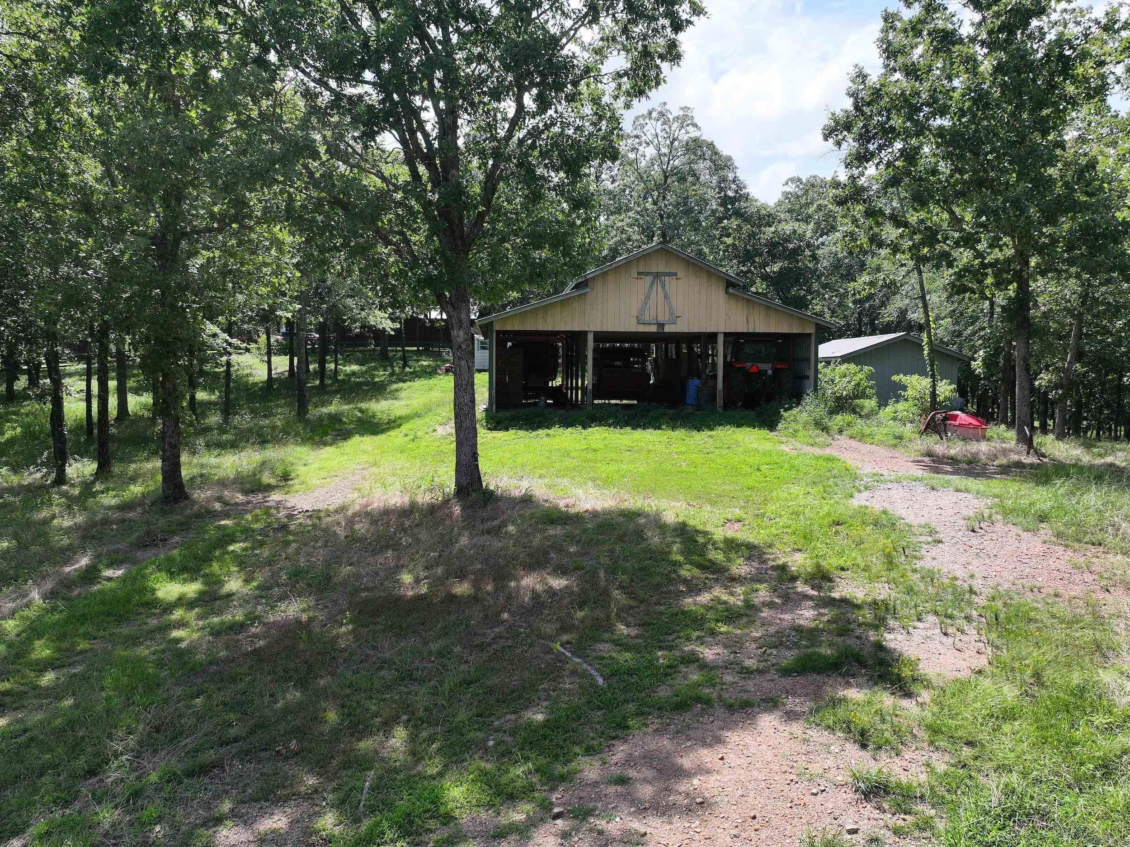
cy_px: 424
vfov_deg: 56.8
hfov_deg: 71.6
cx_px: 565
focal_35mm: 24
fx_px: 783
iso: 320
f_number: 2.8
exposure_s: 1/3200
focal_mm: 12.29
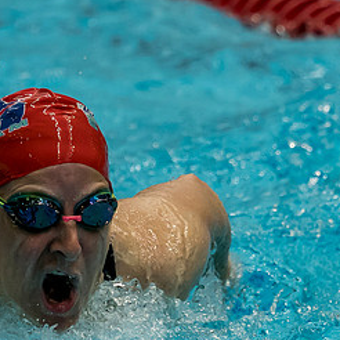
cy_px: 241
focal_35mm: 695
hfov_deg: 2.5
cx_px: 71
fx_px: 7723
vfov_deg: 2.5
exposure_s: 1/800
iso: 1250
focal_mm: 106
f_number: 2.8
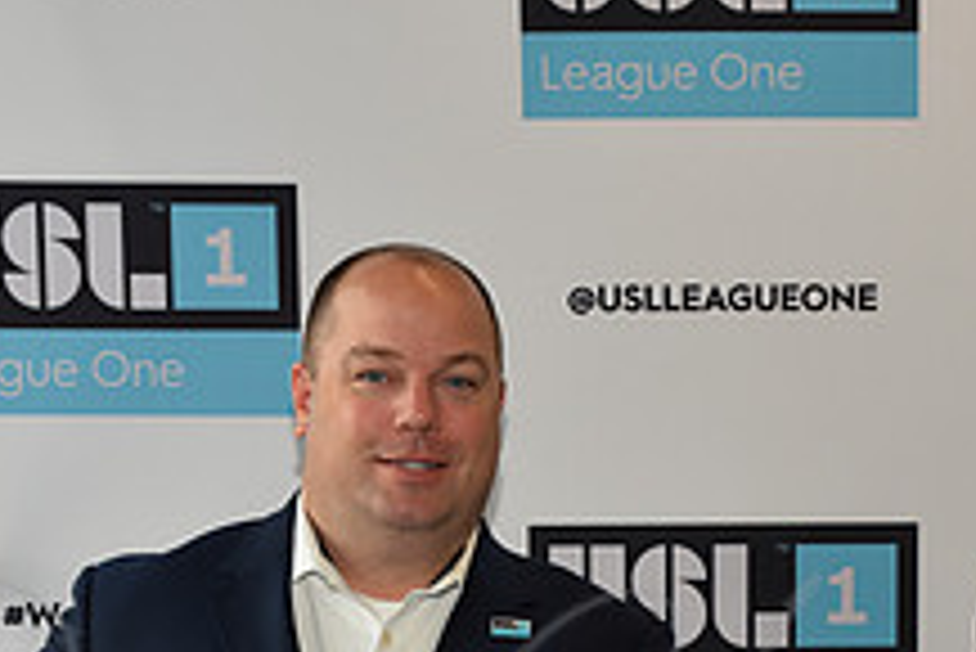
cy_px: 771
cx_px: 720
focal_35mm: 120
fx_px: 3255
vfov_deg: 11.2
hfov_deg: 17.0
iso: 400
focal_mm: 45
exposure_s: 1/60
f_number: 5.6
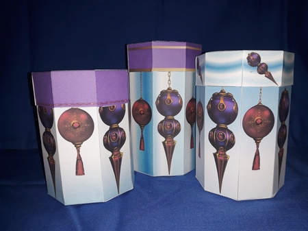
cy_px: 116
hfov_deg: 65.4
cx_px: 154
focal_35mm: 27
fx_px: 240
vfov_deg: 51.3
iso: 40
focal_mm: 3.71
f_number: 1.7
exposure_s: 1/170
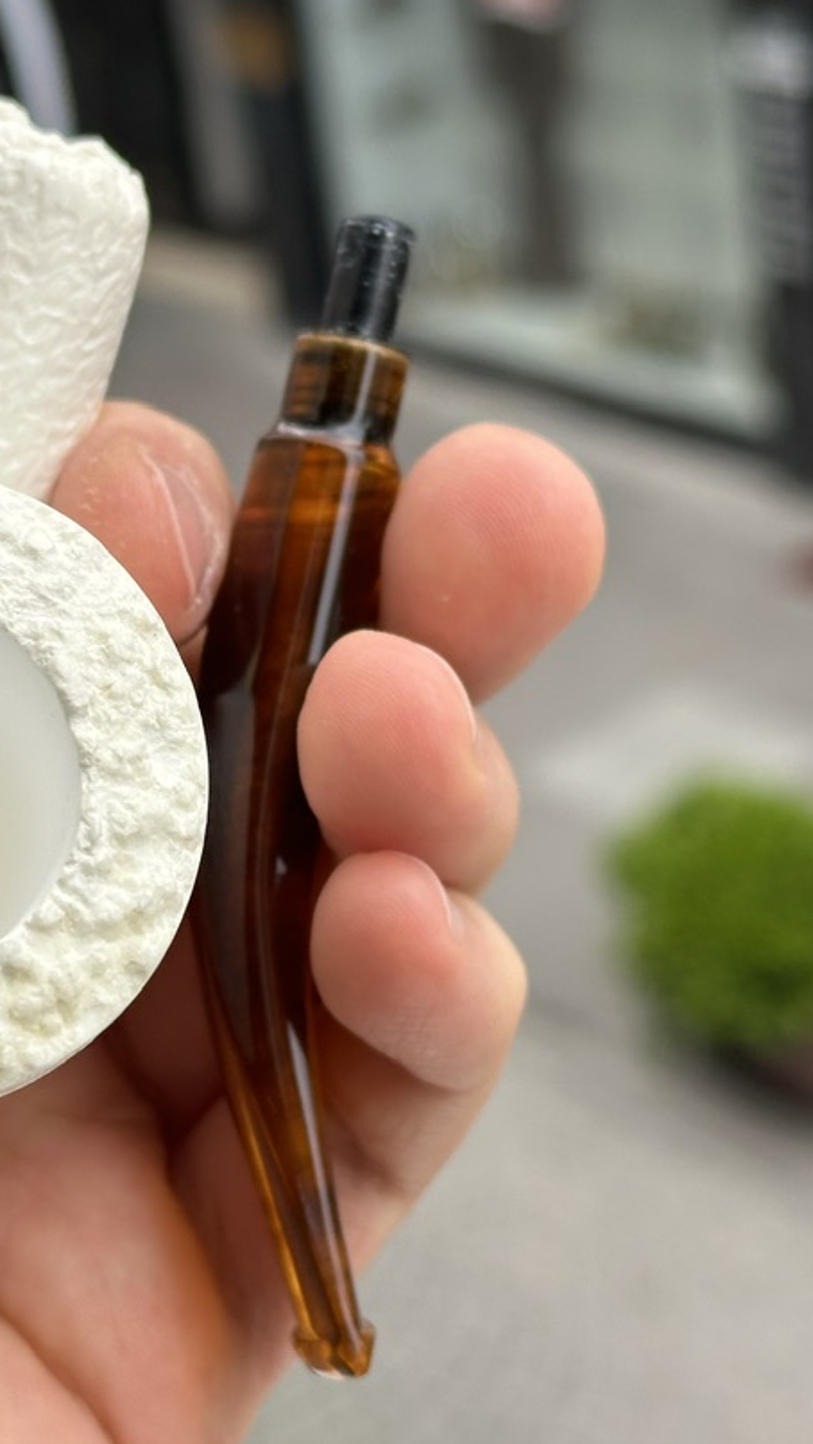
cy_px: 618
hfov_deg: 14.6
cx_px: 283
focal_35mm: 83
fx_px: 3178
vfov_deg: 25.6
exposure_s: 1/1157
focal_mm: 6.86
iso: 64
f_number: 1.78
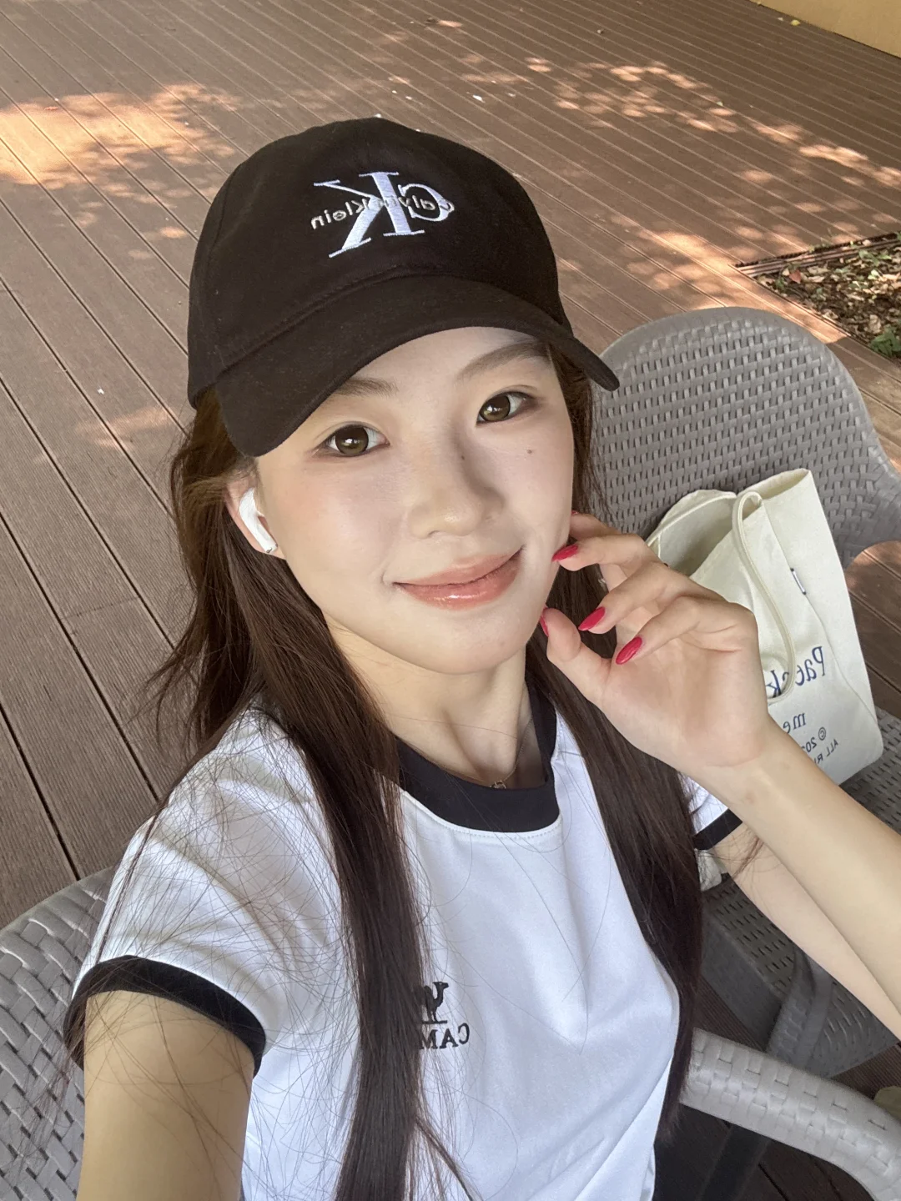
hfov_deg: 46.8
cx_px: 450
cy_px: 600
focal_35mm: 30
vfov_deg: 60.0
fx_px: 1041
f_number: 1.9
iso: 80
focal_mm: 2.69
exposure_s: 1/116
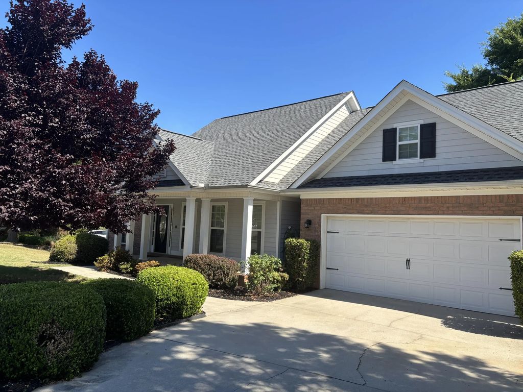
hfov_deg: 67.3
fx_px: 393
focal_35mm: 26
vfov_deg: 53.1
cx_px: 262
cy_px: 196
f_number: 1.6
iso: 50
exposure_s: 1/1812
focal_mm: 5.96
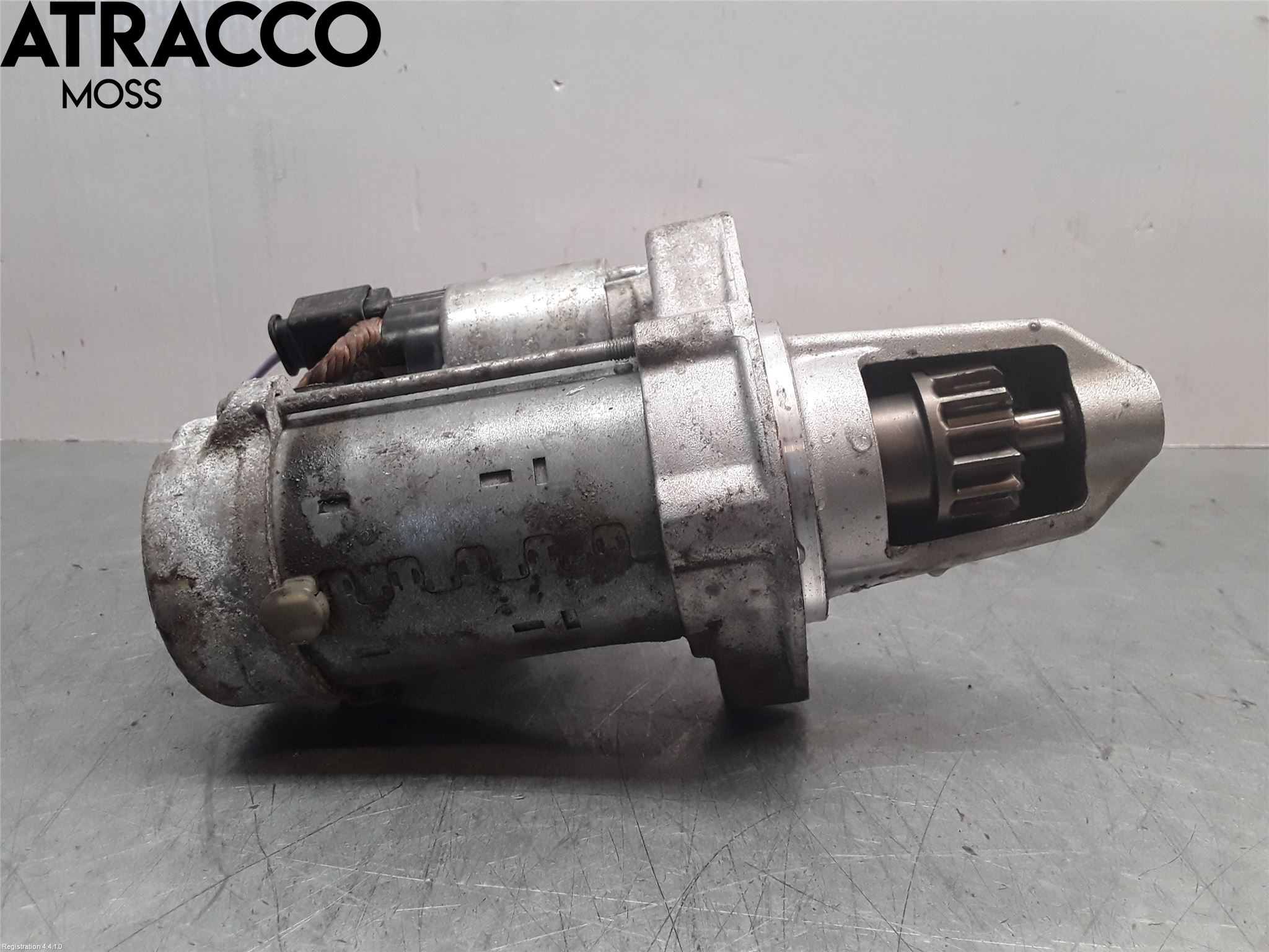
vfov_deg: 49.7
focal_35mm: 28
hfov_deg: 63.4
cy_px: 476
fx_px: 1026
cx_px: 634
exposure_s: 1/100
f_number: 1.9
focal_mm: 2.91
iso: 64
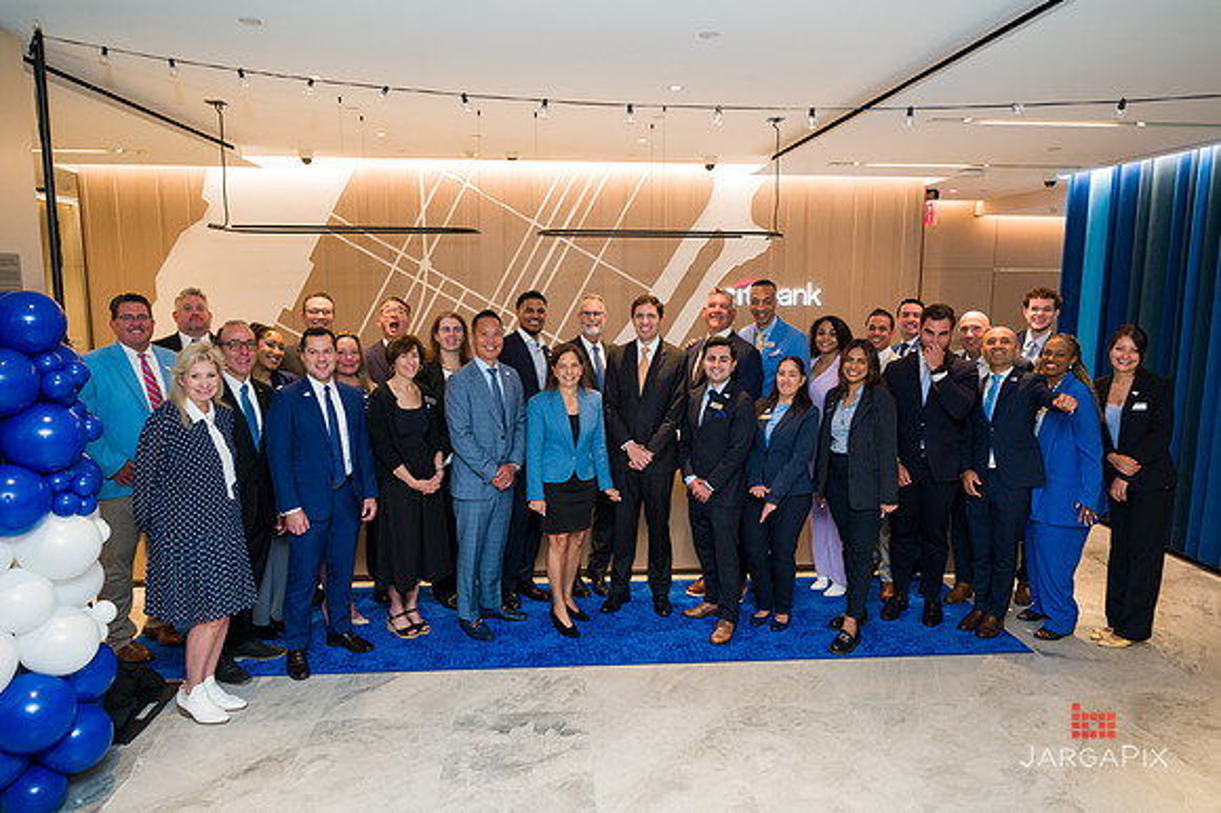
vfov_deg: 52.6
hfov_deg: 73.2
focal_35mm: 24
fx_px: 822
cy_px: 406
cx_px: 610
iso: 1000
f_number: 4
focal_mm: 24
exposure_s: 1/200
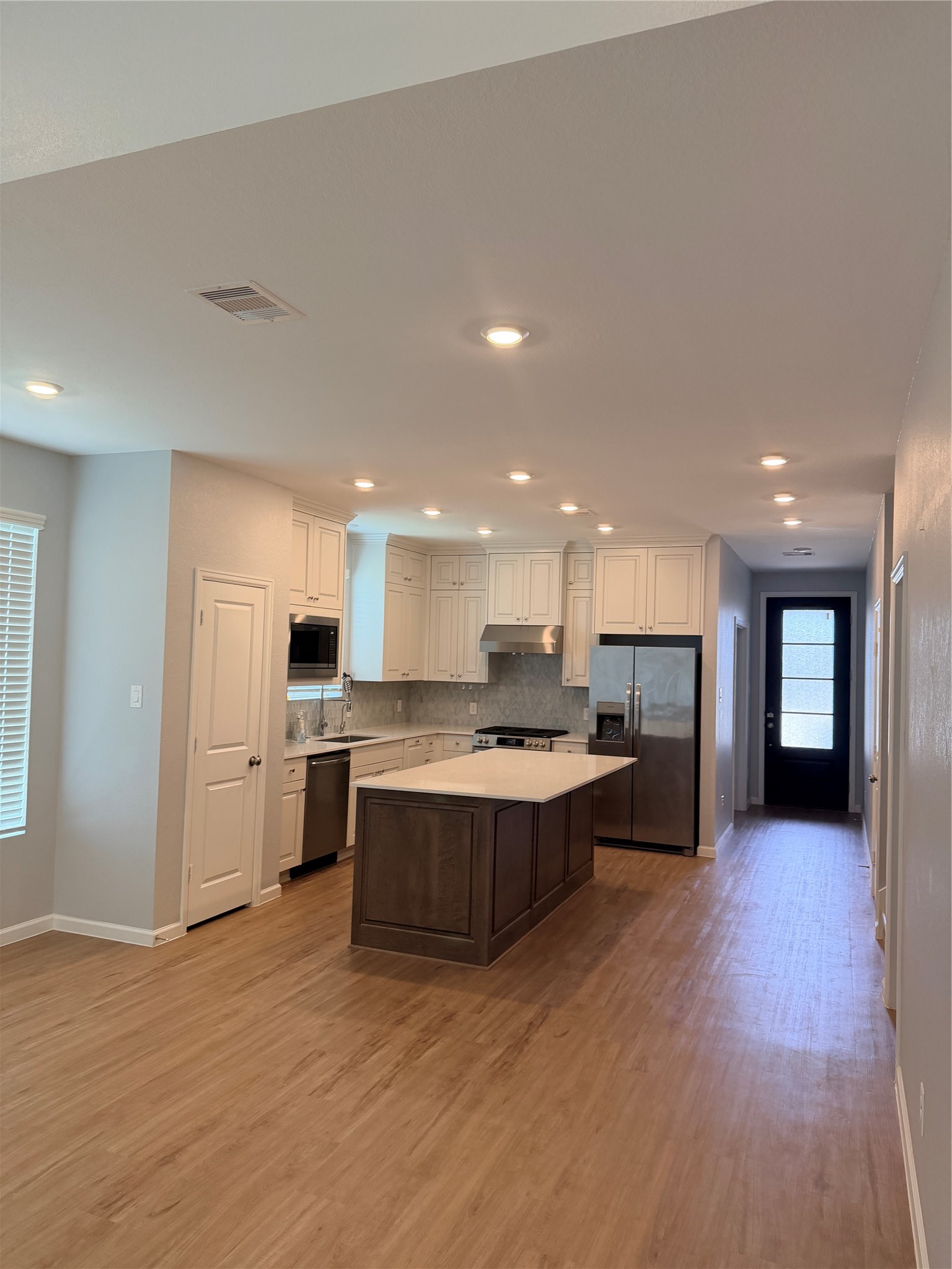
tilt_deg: +2.2
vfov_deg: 71.6
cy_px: 634
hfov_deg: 56.8
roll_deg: -1.7
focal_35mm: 24
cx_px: 476
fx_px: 880
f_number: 1.78
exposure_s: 1/201
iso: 200
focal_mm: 6.76
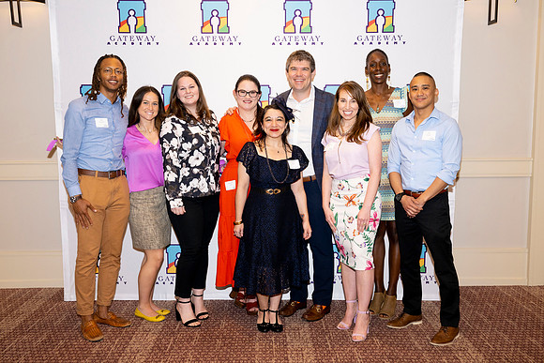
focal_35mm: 35
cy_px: 182
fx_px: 529
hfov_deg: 54.4
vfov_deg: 37.9
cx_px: 272
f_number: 5.6
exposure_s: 1/200
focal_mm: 35
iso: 800
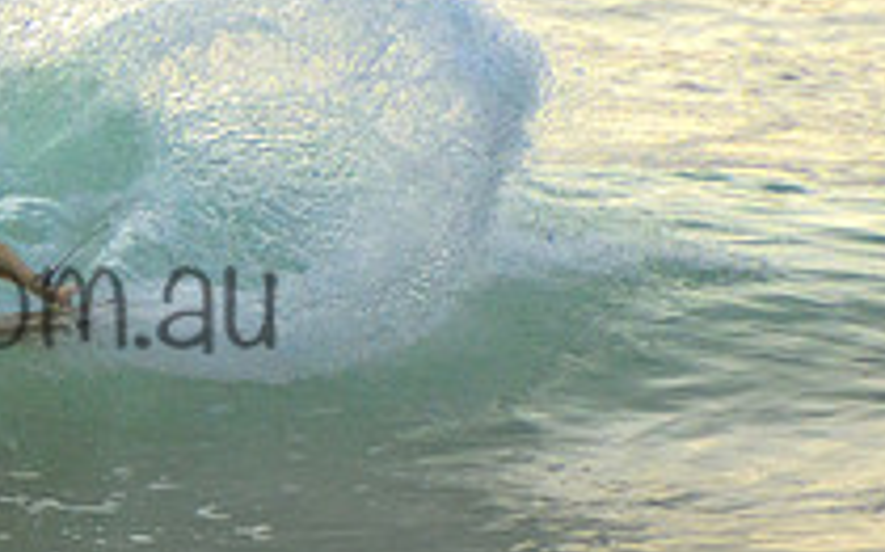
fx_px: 37389
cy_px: 95
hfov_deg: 1.4
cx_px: -40
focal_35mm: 1551
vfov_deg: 0.8
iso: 560
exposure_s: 1/2000
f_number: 5.6
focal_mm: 400
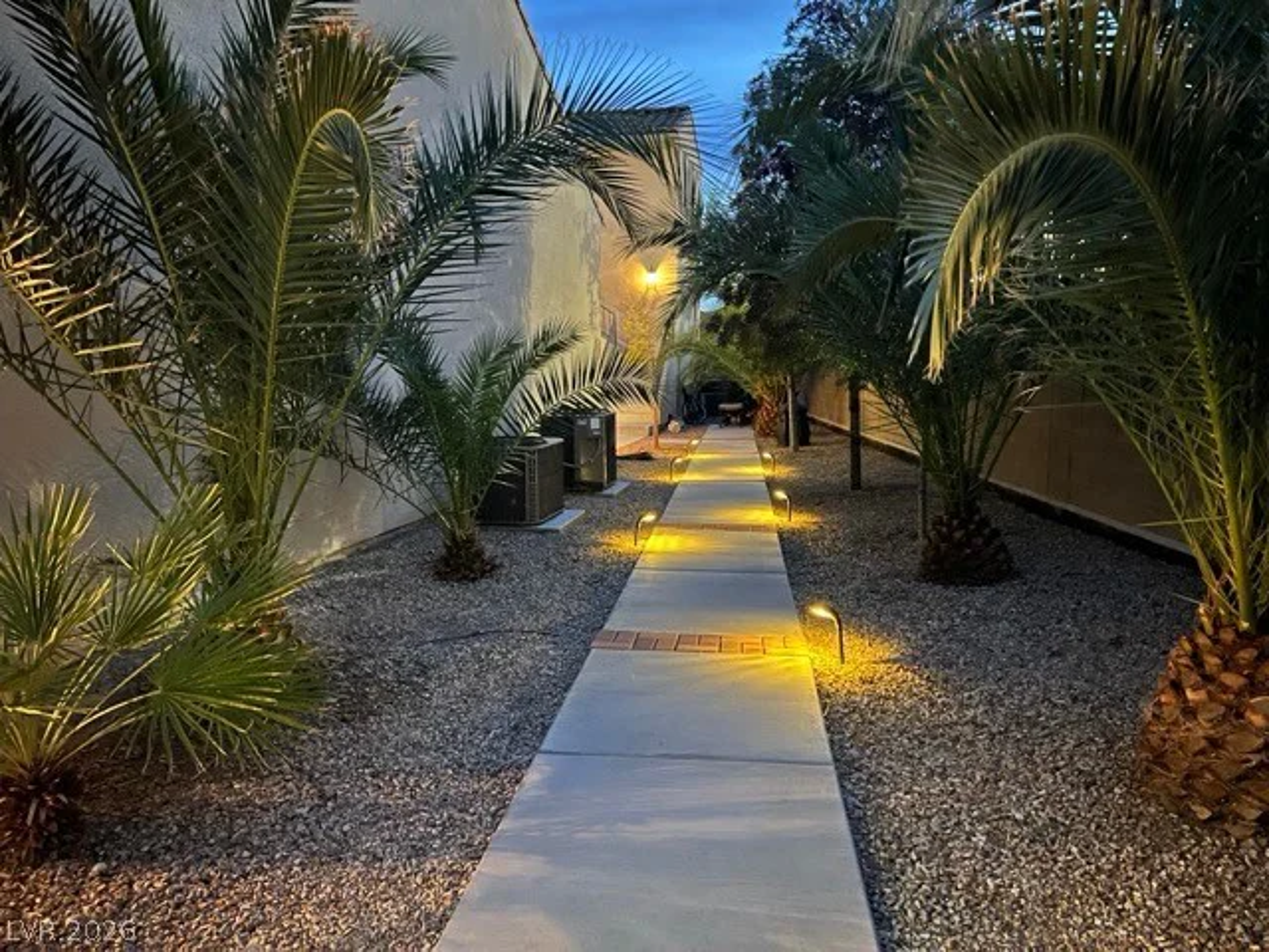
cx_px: 634
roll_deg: +0.8
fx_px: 953
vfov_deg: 53.1
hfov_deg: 67.3
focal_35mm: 26
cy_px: 476
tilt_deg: -7.2
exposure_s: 1/9
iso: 1600
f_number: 1.5
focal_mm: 5.7
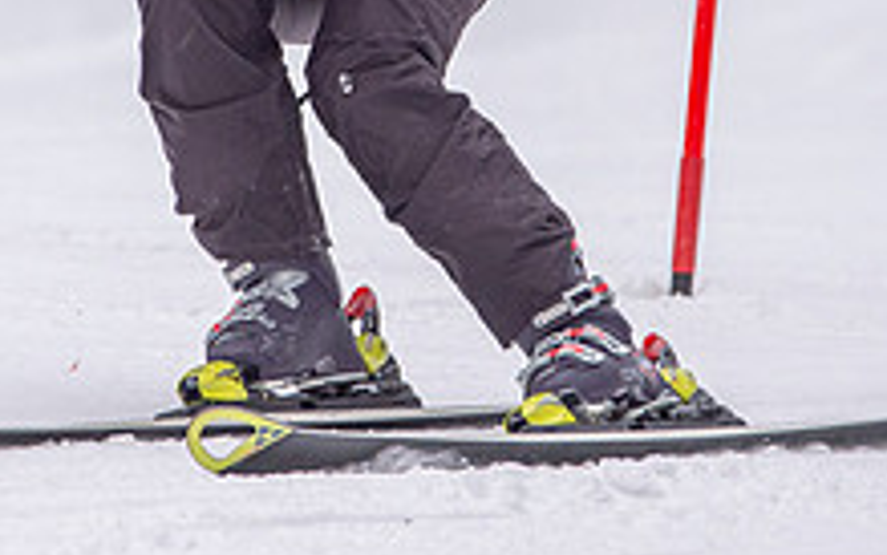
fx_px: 39171
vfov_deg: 0.8
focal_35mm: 1620
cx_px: 356
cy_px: 0
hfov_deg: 1.3
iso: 2000
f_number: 6.3
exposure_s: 1/2500
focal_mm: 600
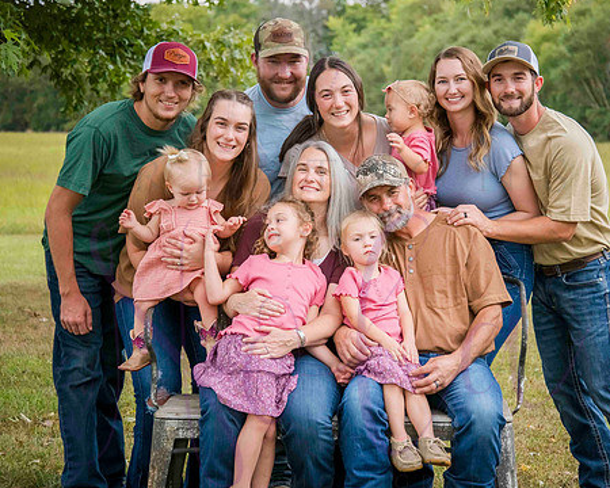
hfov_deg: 20.4
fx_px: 1697
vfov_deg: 16.4
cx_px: 356
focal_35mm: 94
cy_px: 221
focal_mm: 70
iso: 400
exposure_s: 1/640
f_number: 4.5
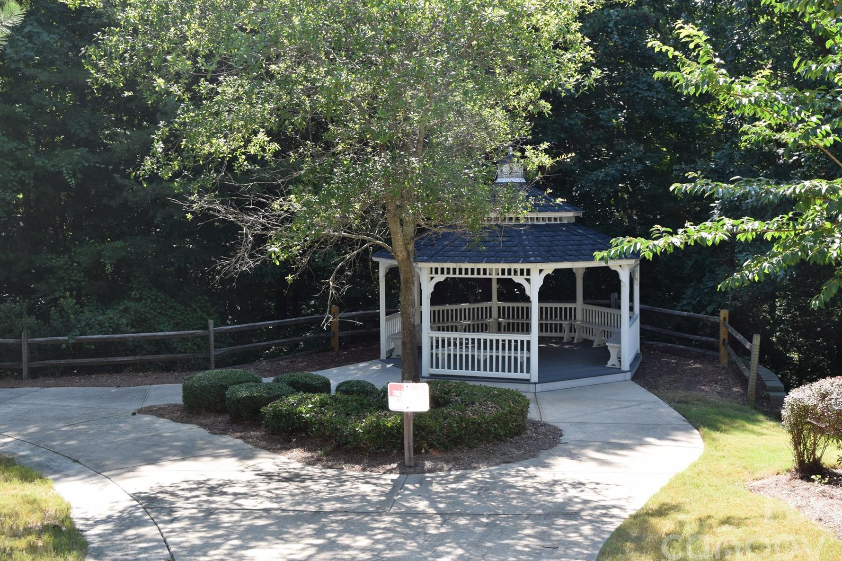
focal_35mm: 38
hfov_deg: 50.6
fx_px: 888
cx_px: 461
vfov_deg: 35.0
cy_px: 260
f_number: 5.6
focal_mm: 22
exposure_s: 1/80
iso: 100
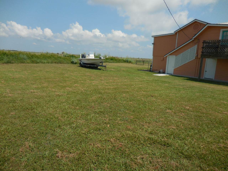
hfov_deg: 69.4
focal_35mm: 25
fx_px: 165
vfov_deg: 54.9
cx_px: 114
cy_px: 86
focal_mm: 4.5
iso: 125
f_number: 6.6
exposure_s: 1/640
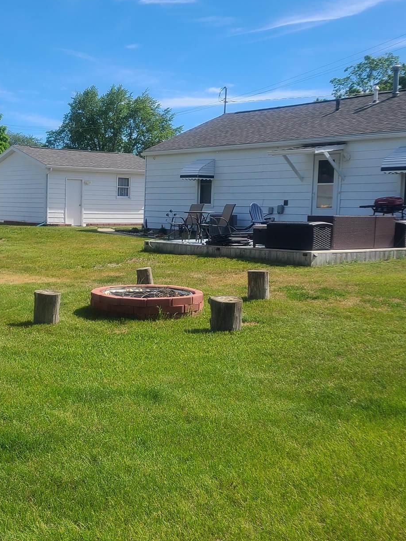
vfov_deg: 38.8
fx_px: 766
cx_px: 74
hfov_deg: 28.9
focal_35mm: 49
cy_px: 306
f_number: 1.8
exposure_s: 1/2259
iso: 40
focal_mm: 5.4
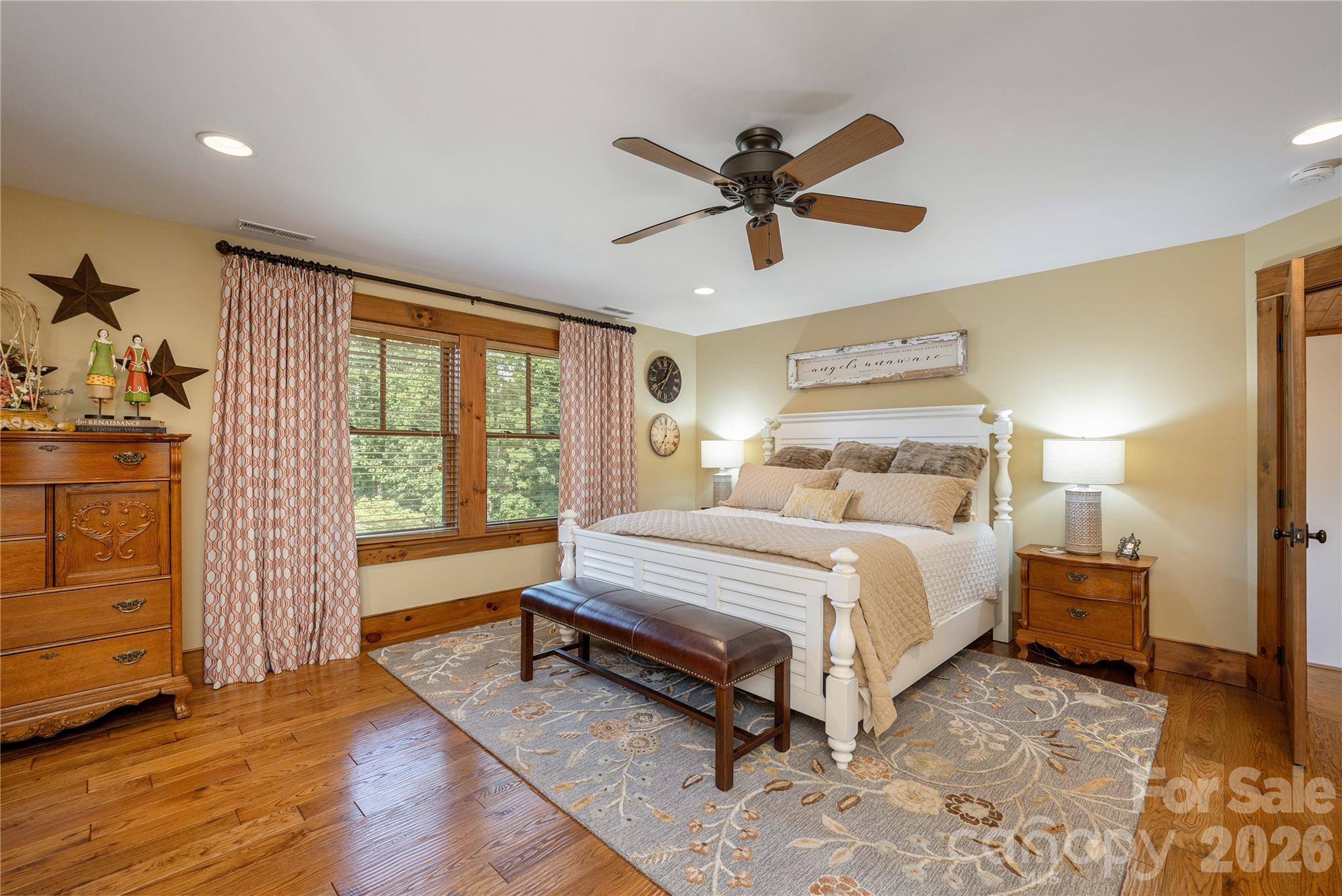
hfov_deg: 104.2
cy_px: 448
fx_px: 522
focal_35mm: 14
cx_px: 671
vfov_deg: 81.3
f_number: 7.1
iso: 320
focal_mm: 14
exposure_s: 1/15
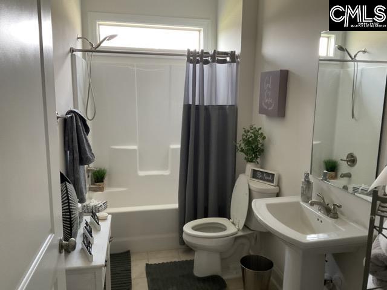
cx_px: 194
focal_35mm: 29
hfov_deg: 61.7
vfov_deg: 48.2
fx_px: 324
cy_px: 145
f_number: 1.8
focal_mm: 3
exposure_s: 1/60
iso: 125
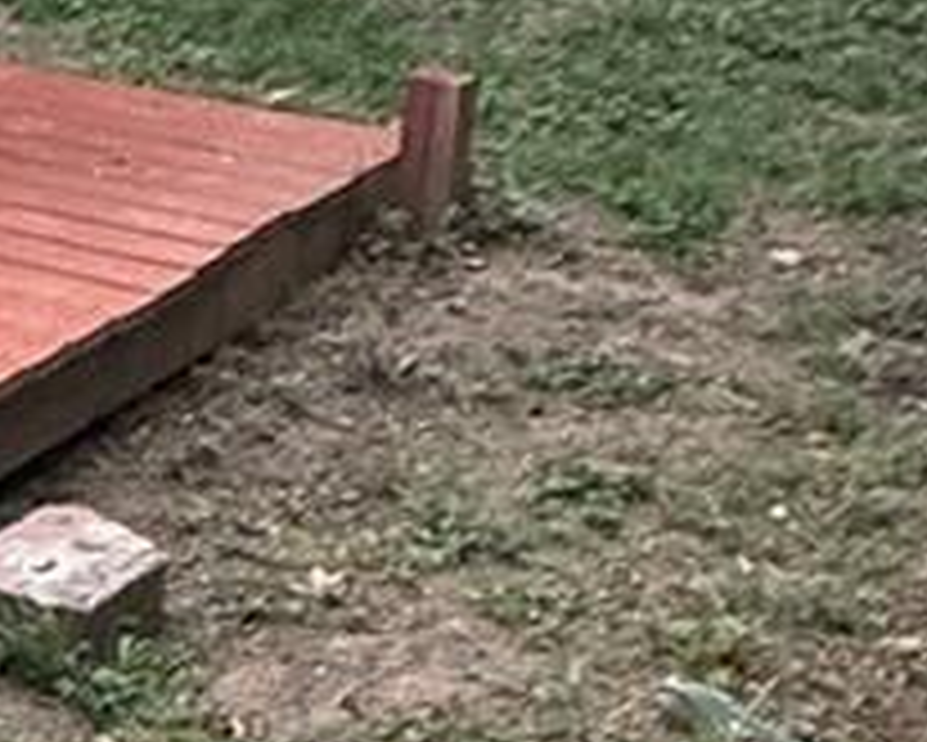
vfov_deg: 14.2
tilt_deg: -4.9
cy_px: -342
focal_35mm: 102
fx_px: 2800
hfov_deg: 14.9
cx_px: -986
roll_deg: -3.4
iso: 320
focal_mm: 2.22
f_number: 2.2
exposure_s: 1/99
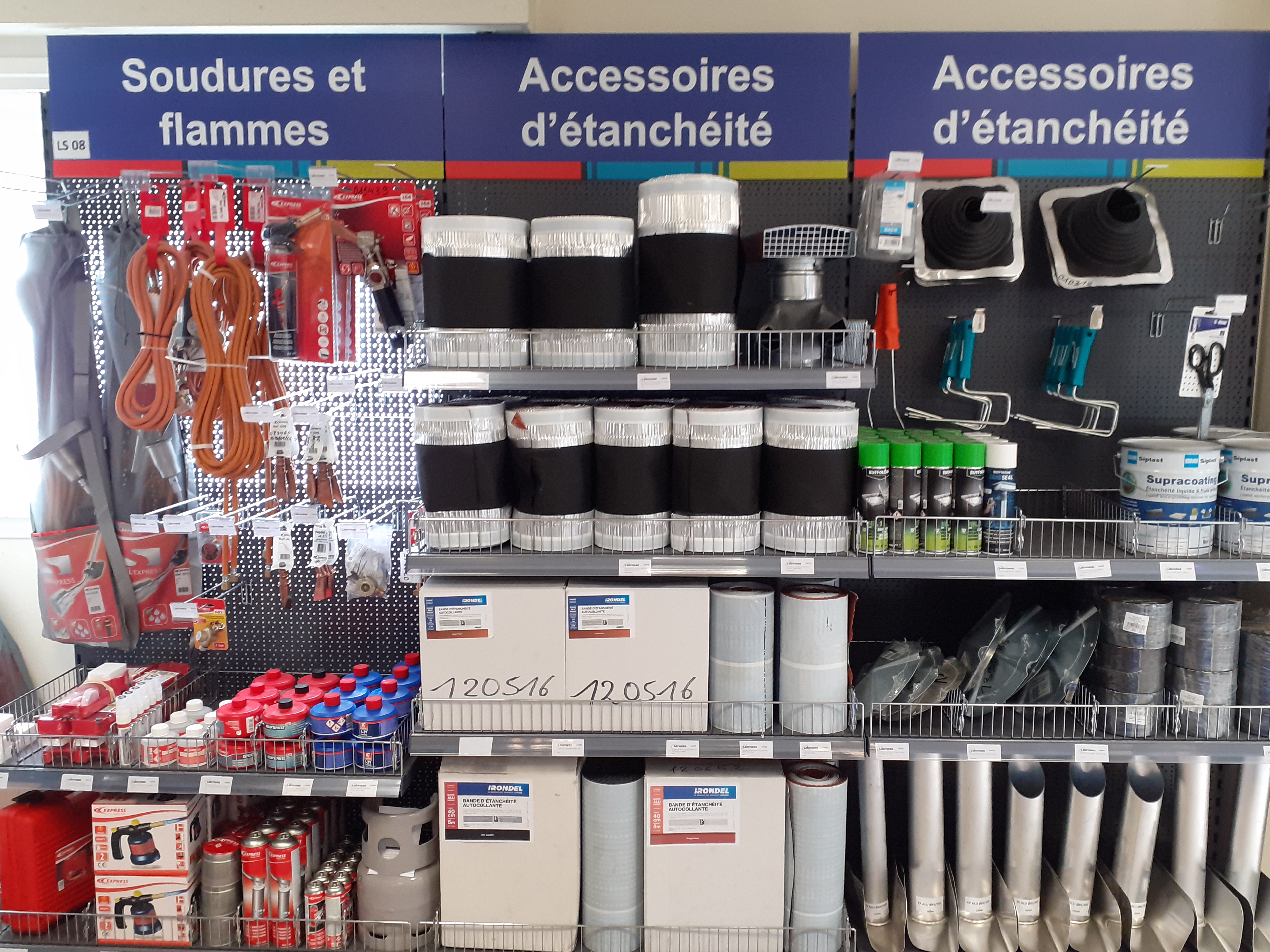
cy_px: 458
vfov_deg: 48.2
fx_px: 1064
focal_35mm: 29
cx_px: 654
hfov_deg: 61.6
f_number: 1.9
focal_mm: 3.6
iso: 125
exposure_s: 1/50
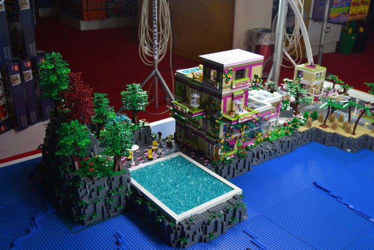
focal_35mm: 36
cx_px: 187
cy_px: 125
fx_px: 374
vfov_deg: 36.9
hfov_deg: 53.1
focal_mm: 24
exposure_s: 1/60
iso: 500
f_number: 3.8
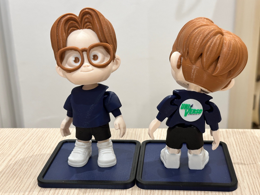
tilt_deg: -19.4
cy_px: 102
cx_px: 139
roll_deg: +1.2
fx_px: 391
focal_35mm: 52
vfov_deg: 28.0
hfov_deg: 36.8
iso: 160
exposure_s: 1/50
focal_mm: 6.86
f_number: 1.78
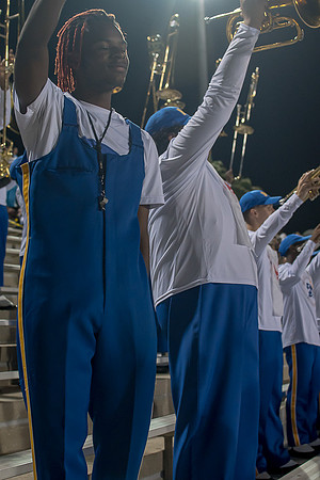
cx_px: 160
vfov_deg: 38.2
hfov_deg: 26.0
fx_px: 693
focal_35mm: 52
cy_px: 240
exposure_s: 1/320
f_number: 4
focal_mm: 35
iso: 1600
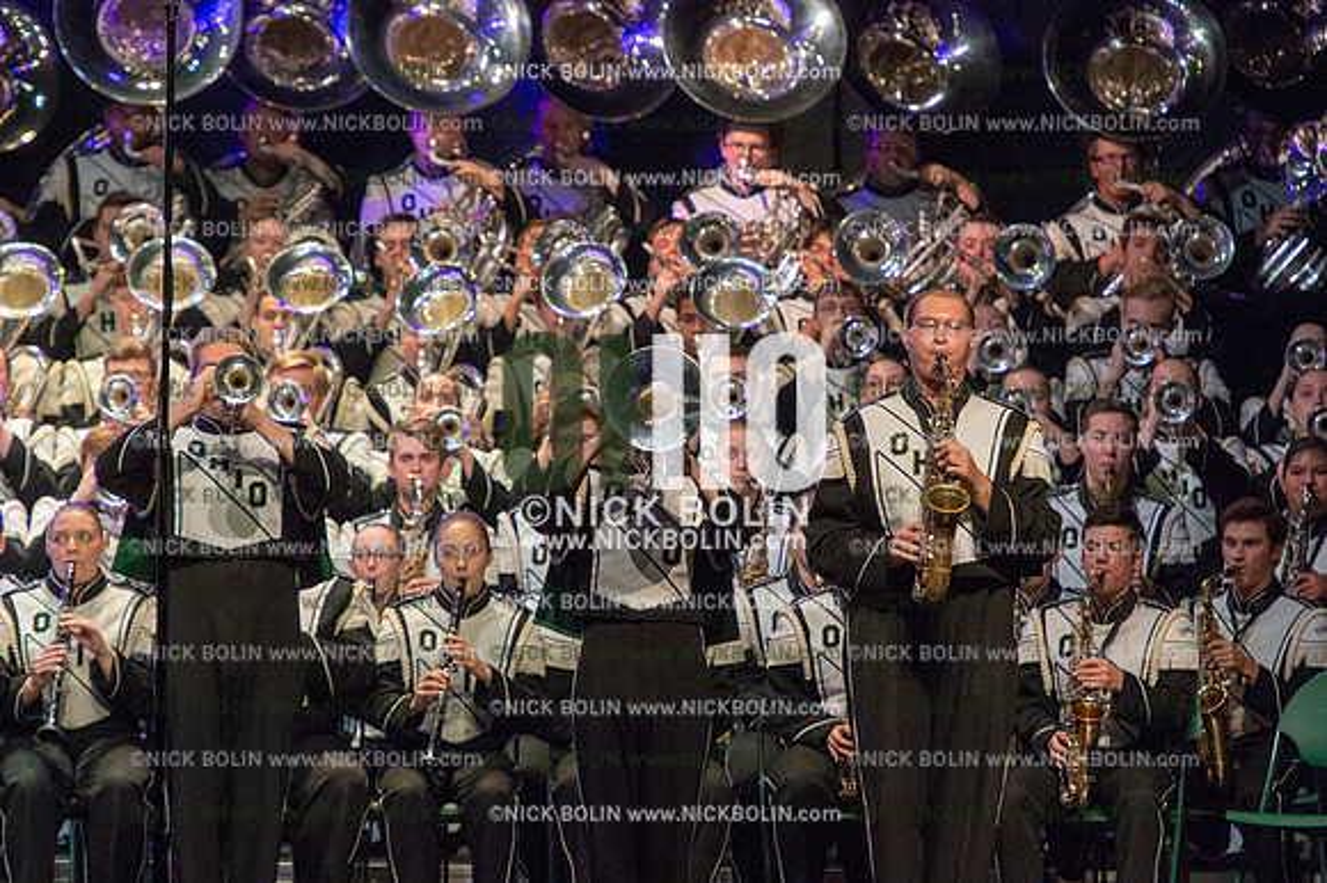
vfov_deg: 5.1
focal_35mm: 270
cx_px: 664
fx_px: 9946
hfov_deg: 7.6
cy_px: 442
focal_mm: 270
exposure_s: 1/400
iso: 8000
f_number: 5.6
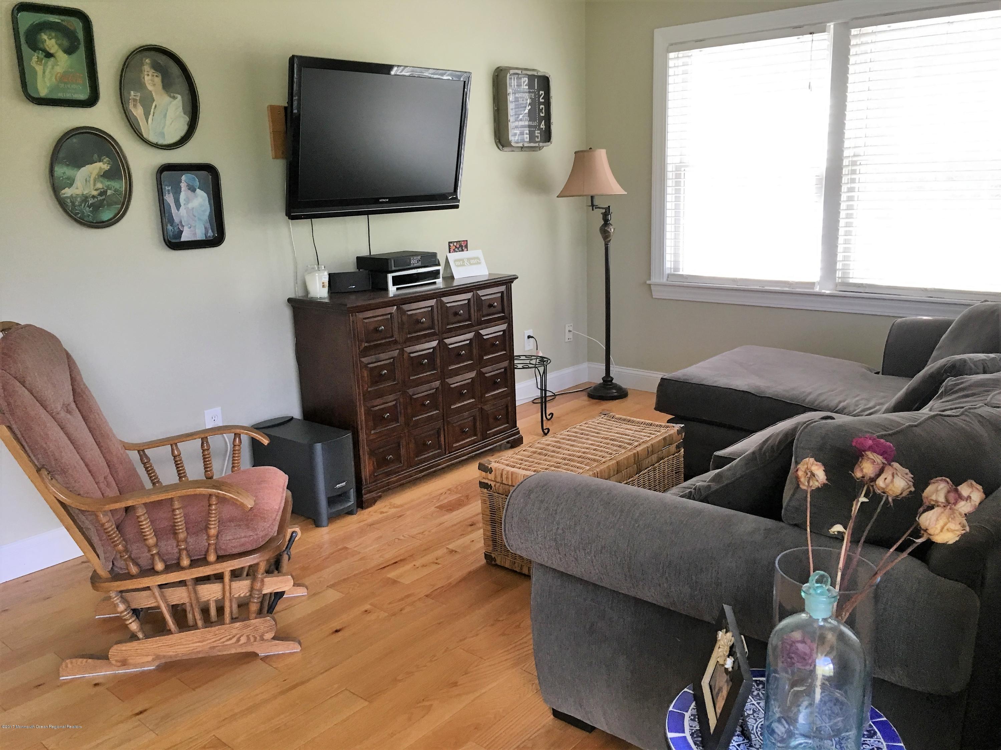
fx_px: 839
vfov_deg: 48.2
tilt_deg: -13.1
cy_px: 375
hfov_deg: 61.7
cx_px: 500
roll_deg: +2.1
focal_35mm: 29
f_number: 2.2
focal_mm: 4.15
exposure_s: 1/30
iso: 40
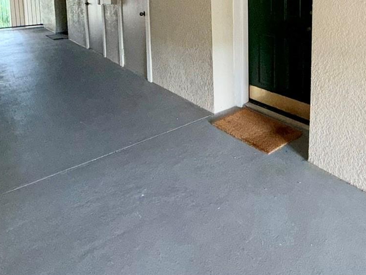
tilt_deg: -4.8
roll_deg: +0.1
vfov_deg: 41.7
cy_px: 11
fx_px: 317
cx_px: 254
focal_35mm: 30
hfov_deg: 58.1
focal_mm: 2.22
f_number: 2.2
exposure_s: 1/60
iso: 250
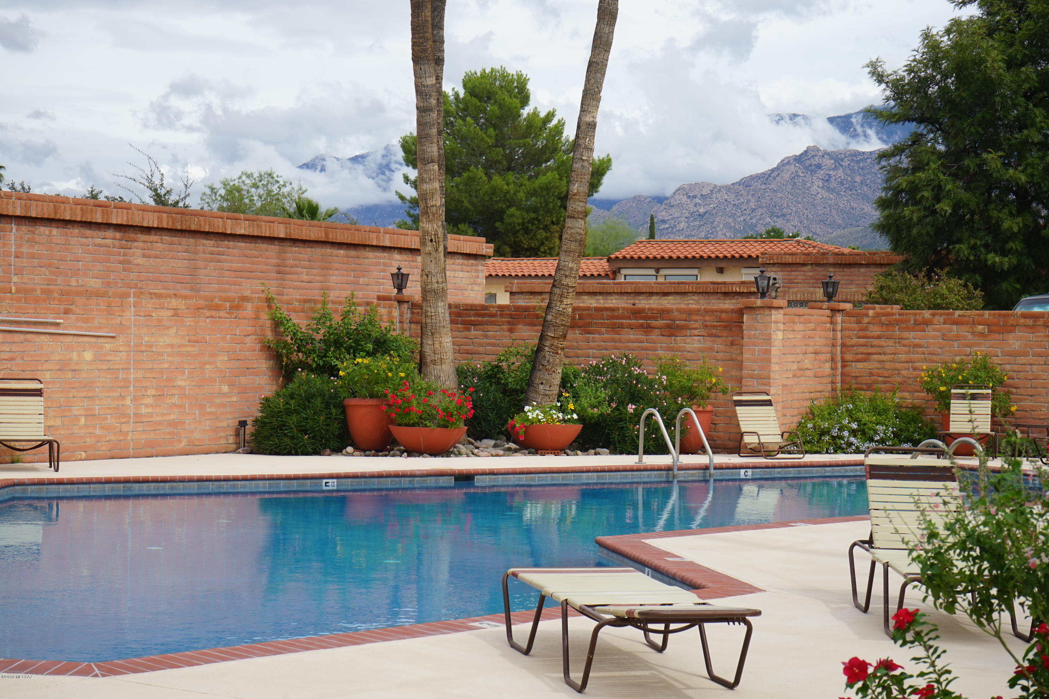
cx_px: 524
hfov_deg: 28.8
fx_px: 2040
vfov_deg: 19.5
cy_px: 350
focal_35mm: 70
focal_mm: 70
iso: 100
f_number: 11
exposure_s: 1/160
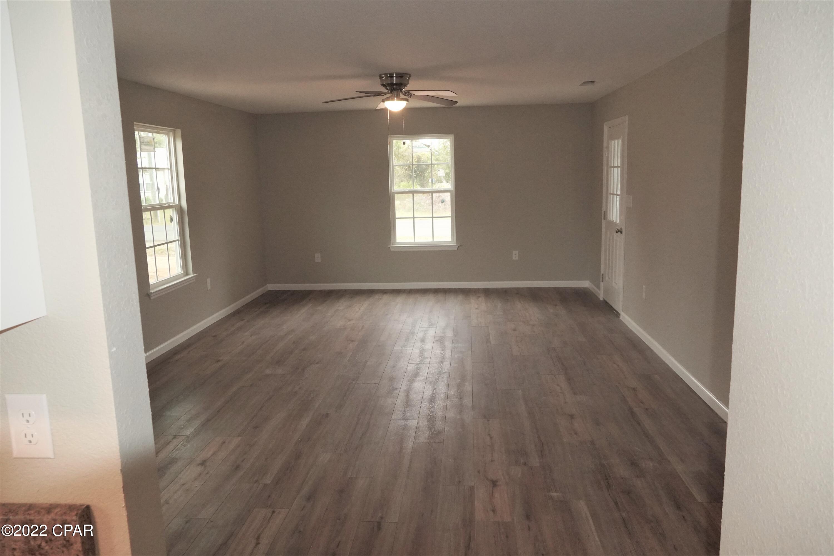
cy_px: 278
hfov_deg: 67.4
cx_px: 417
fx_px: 625
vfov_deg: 47.9
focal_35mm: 27
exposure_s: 1/160
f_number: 5.6
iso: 2500
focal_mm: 18
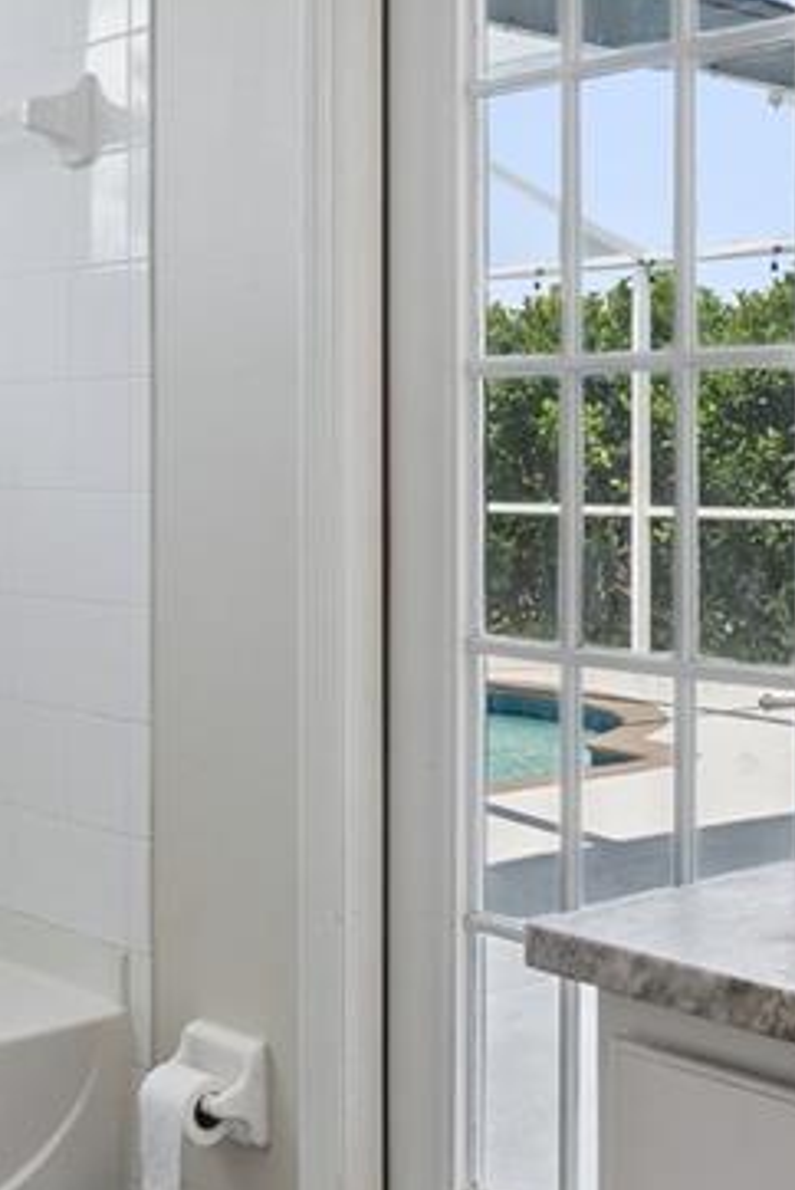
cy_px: 569
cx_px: 522
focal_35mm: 53
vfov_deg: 37.5
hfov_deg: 25.4
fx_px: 1752
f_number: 7.1
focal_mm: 11
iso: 100
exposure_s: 1/30
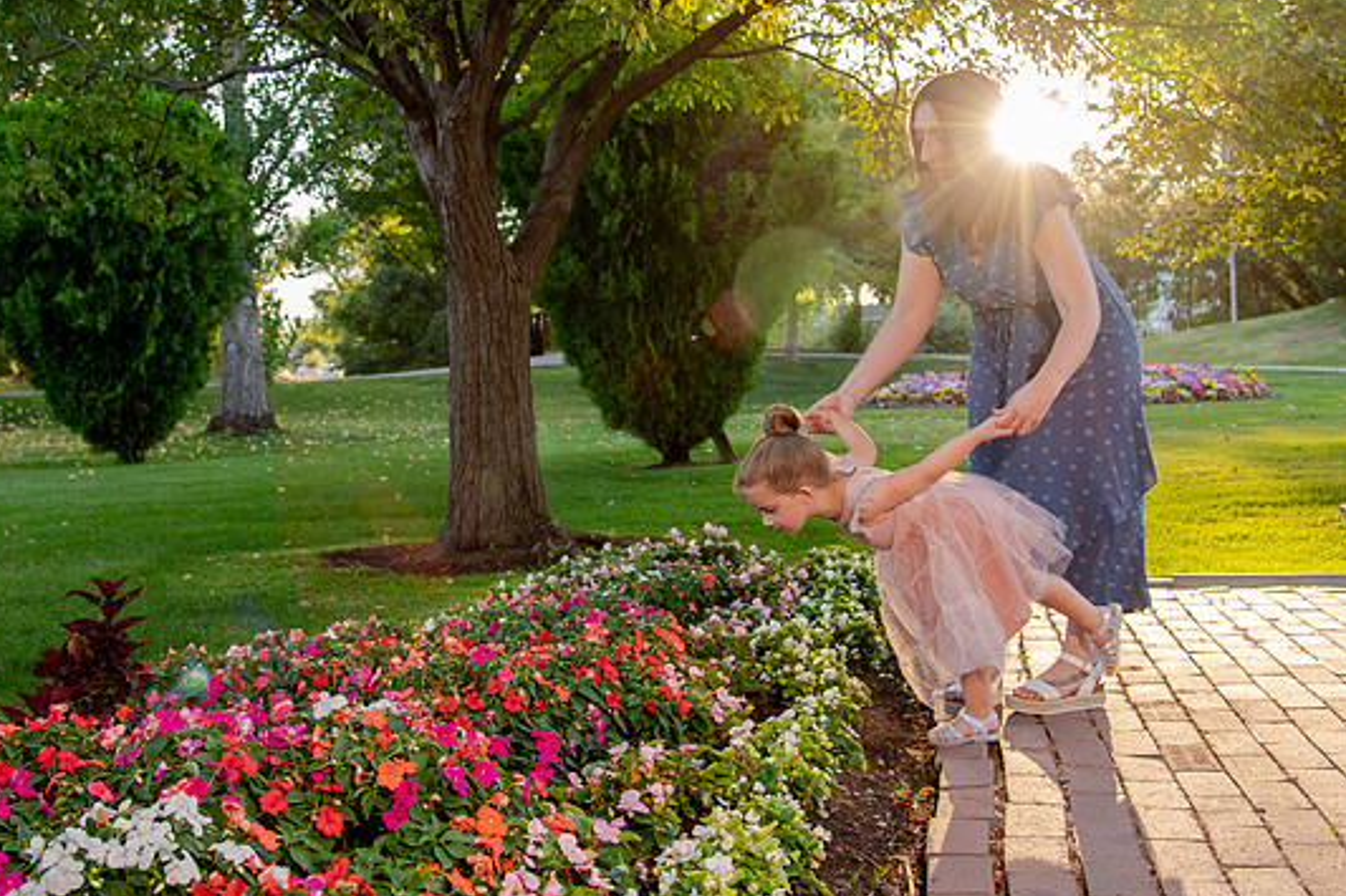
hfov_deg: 48.4
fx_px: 1495
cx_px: 607
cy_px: 405
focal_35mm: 40
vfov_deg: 33.4
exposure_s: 1/400
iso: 640
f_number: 4
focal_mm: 24
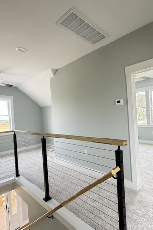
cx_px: 98
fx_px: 127
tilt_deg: -1.0
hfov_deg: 60.9
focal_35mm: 20
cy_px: 117
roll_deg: +3.2
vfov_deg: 84.0
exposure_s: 1/99
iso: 250
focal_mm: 2.22
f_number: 2.2
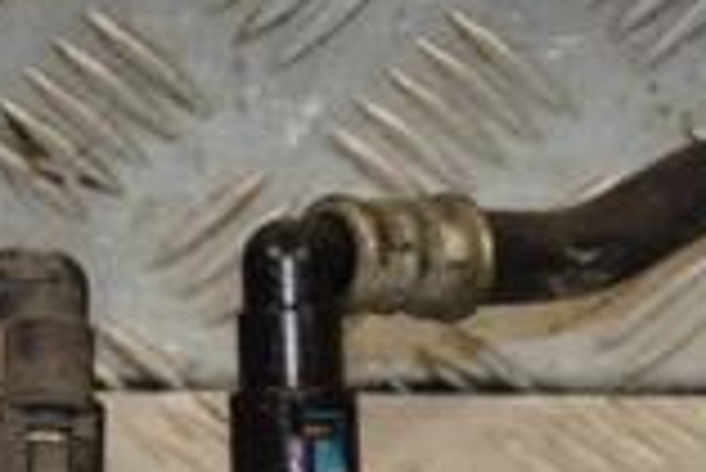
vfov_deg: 4.6
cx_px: 243
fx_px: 5849
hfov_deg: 6.9
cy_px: 459
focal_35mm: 298
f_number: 5
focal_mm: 52
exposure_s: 1/200
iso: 800
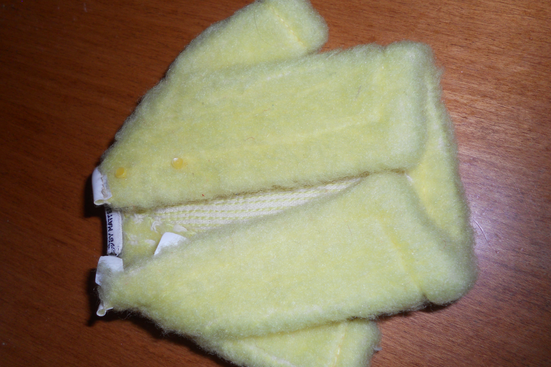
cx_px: 281
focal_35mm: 34
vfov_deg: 38.8
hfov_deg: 55.8
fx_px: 520
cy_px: 206
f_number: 8.8
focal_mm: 5.8
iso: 80
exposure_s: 1/25
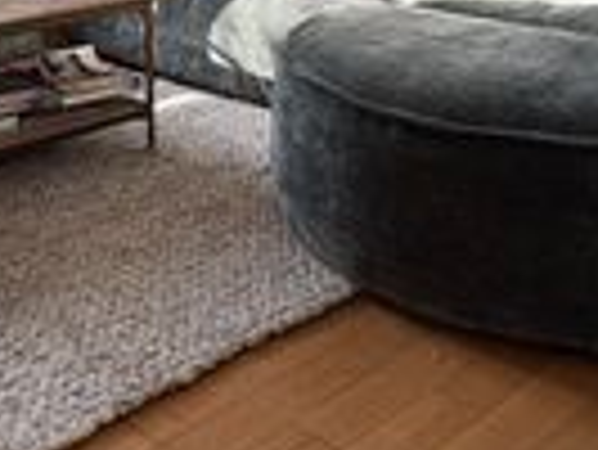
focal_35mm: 63
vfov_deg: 20.3
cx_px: 126
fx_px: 1089
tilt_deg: -0.9
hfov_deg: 30.0
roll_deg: +1.2
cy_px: -207
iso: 64
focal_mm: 2.22
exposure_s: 1/170
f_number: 2.2
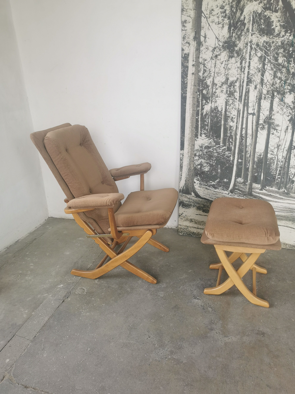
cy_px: 197
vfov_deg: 63.4
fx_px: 318
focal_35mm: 28
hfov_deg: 49.7
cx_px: 148
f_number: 1.6
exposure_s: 1/100
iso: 50
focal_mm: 5.56
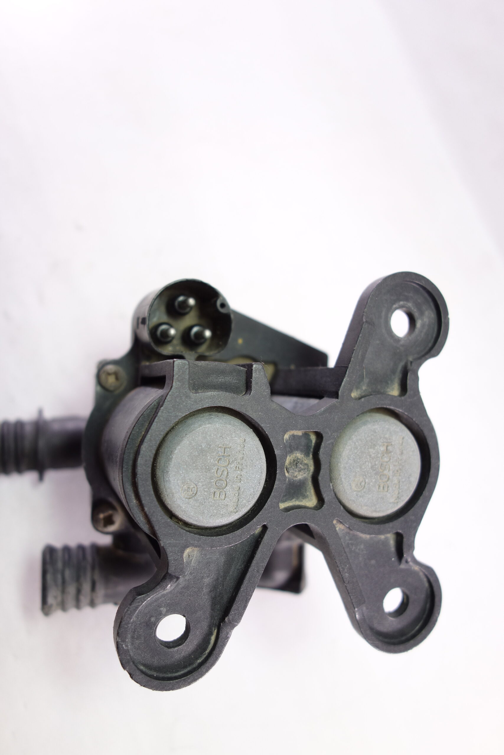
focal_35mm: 28
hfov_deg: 46.4
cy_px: 378
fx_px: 588
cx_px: 252
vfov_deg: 65.5
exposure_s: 1/40
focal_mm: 10.4
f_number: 2.2
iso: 125
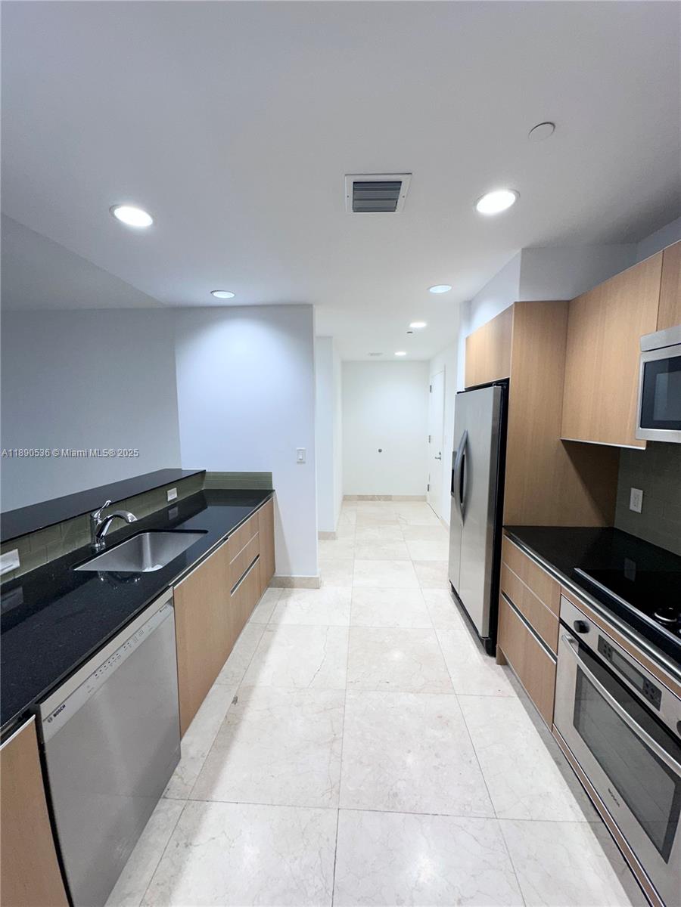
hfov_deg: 85.7
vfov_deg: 102.1
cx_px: 340
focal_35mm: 14
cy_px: 454
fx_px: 367
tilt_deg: -3.1
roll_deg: -1.0
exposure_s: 1/120
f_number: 2.2
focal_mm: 2.22
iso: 50
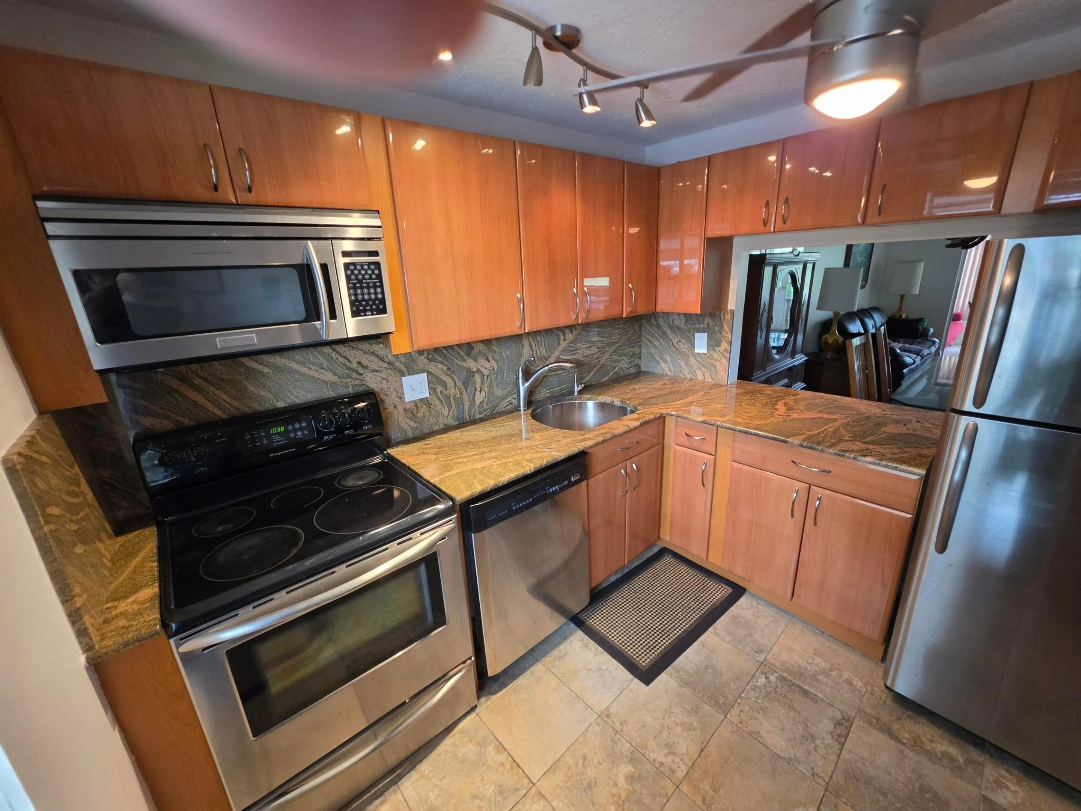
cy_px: 406
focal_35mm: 13
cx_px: 540
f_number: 1.9
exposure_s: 1/60
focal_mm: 2.2
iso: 320
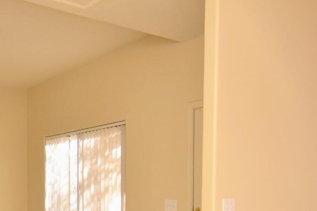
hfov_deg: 36.3
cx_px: 64
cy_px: 222
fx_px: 467
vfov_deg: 24.1
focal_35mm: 53
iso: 400
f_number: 9
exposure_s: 1/100
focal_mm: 12
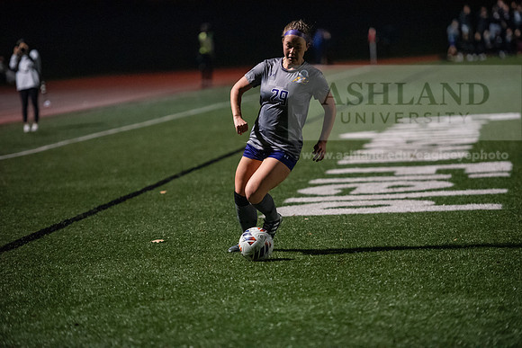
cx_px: 261
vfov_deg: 7.6
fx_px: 2610
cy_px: 174
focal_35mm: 180
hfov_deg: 11.4
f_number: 2.8
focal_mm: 180
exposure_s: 1/1250
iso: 8000
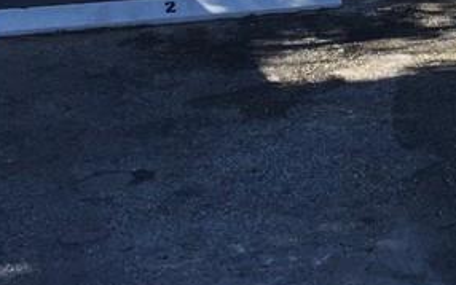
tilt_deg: -4.8
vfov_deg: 11.4
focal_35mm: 110
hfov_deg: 16.8
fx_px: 1368
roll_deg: -0.8
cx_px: 722
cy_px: -150
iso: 32
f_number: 2.2
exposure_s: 1/1236
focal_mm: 4.15
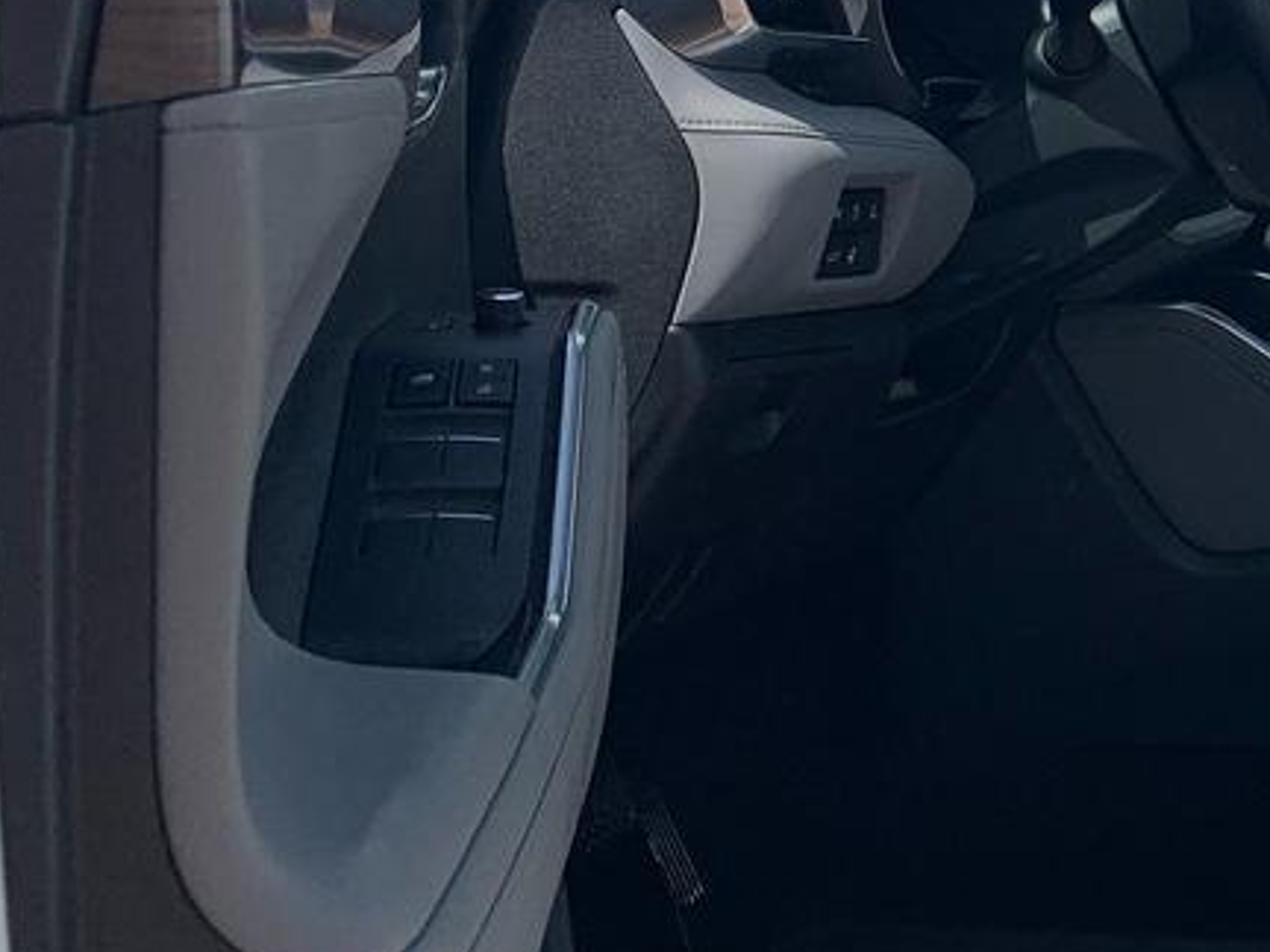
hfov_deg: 22.7
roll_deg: +0.9
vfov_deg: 18.6
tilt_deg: +3.9
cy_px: 6
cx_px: 1629
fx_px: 2825
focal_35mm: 77
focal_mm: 4.25
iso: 25
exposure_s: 1/3521
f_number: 1.8
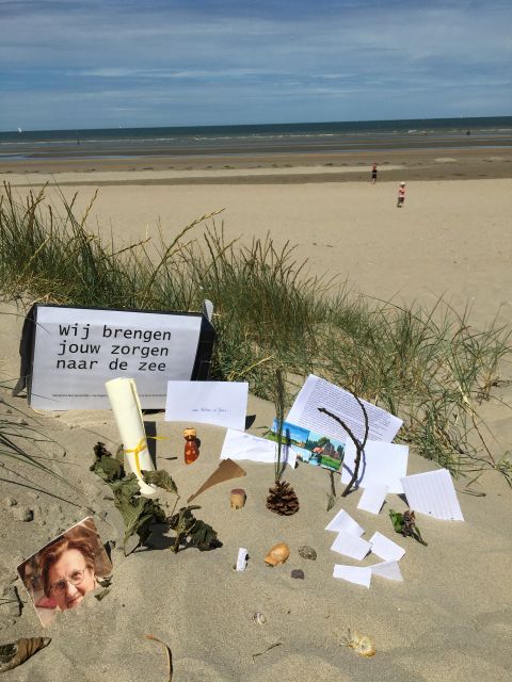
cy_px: 341
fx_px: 572
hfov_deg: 48.2
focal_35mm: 29
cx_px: 256
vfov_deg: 61.7
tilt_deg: -19.8
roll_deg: +2.2
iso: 25
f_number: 2.2
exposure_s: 1/5128
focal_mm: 4.15
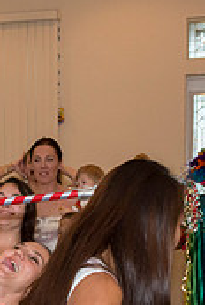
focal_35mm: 97
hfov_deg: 13.9
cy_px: 265
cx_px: -16
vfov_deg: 20.6
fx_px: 825
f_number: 7.1
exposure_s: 1/200
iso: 4000
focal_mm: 29
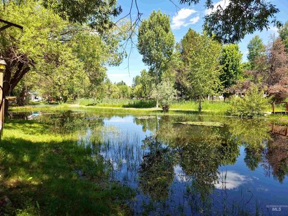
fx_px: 191
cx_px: 144
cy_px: 108
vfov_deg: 58.9
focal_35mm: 23
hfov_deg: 73.9
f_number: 1.8
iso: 20
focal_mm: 5.4
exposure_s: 1/538
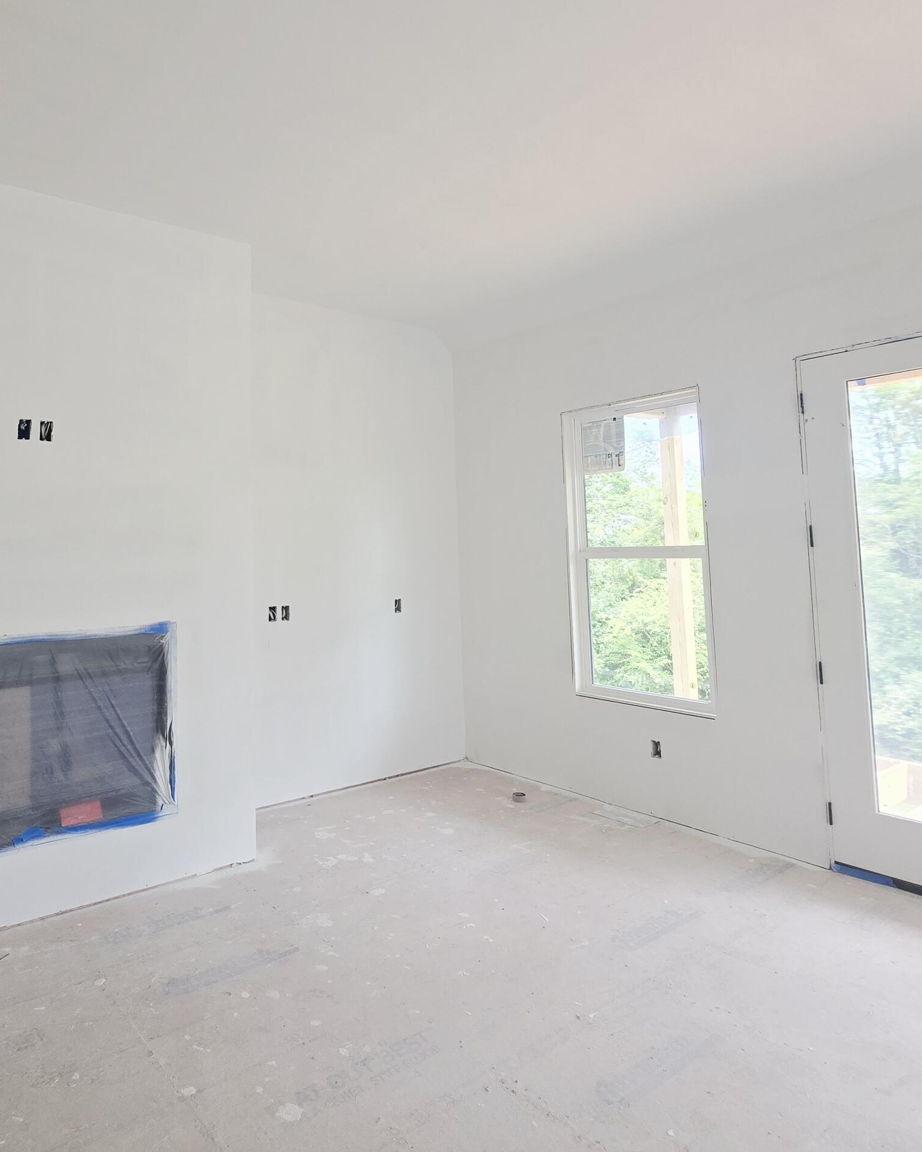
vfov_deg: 79.9
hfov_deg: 66.2
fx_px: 682
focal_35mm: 20
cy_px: 498
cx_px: 305
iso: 64
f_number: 2.2
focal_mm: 2.2
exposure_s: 1/120
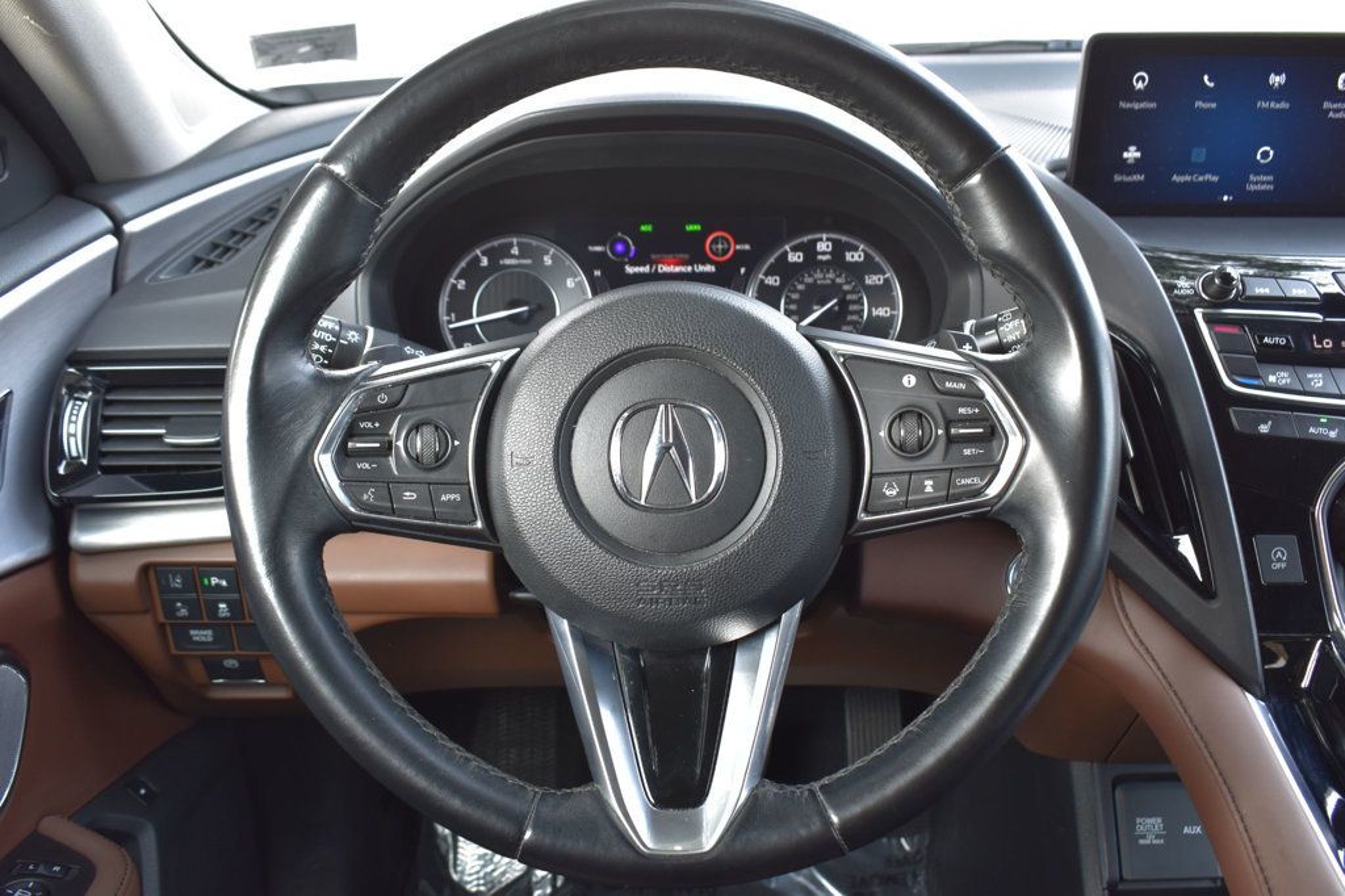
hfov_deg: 55.1
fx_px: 1288
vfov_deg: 38.3
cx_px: 672
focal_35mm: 34
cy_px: 448
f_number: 7.1
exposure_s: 1/40
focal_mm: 23
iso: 400
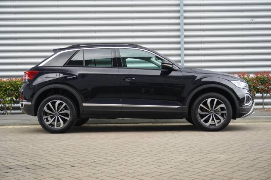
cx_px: 136
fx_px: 350
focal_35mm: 46
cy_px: 90
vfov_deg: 28.9
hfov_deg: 42.3
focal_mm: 31
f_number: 5
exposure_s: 1/160
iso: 800
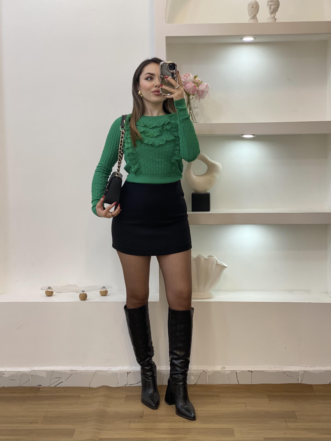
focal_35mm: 52
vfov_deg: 36.8
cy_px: 220
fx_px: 663
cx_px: 166
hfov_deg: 28.0
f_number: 2
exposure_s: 1/100
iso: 80
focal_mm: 6
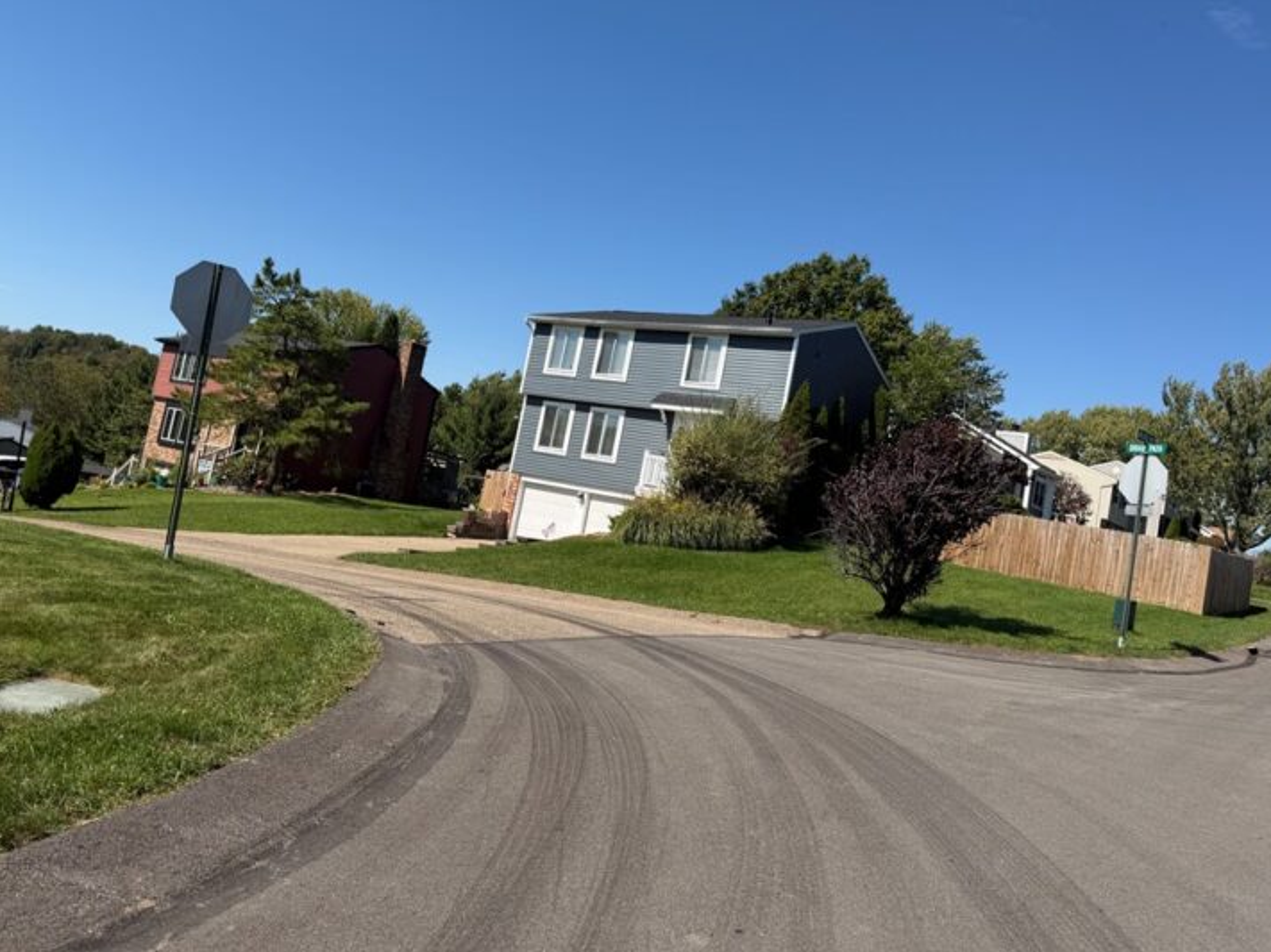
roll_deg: -10.7
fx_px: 991
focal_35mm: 27
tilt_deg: +4.0
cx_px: 685
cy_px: 432
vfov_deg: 51.3
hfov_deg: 65.2
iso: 80
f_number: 1.78
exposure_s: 1/4673
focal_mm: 6.76
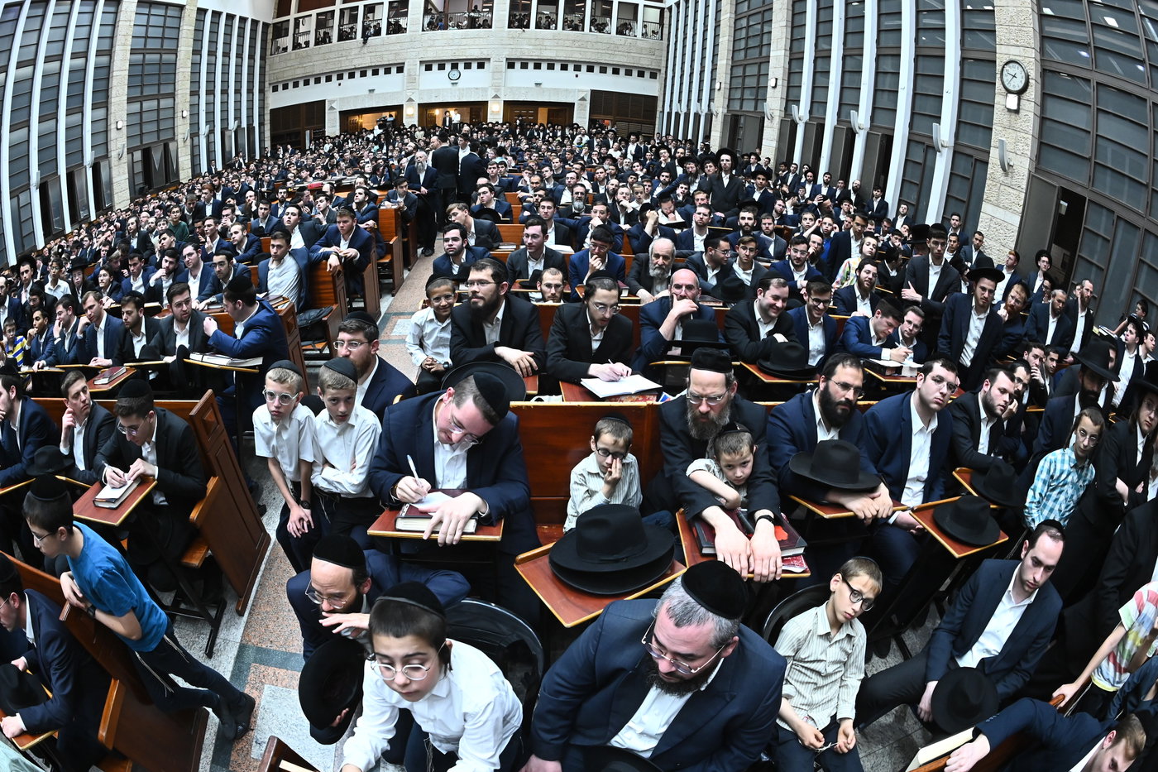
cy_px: 386
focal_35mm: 16
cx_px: 579
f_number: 9
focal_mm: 16
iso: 3200
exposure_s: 1/80
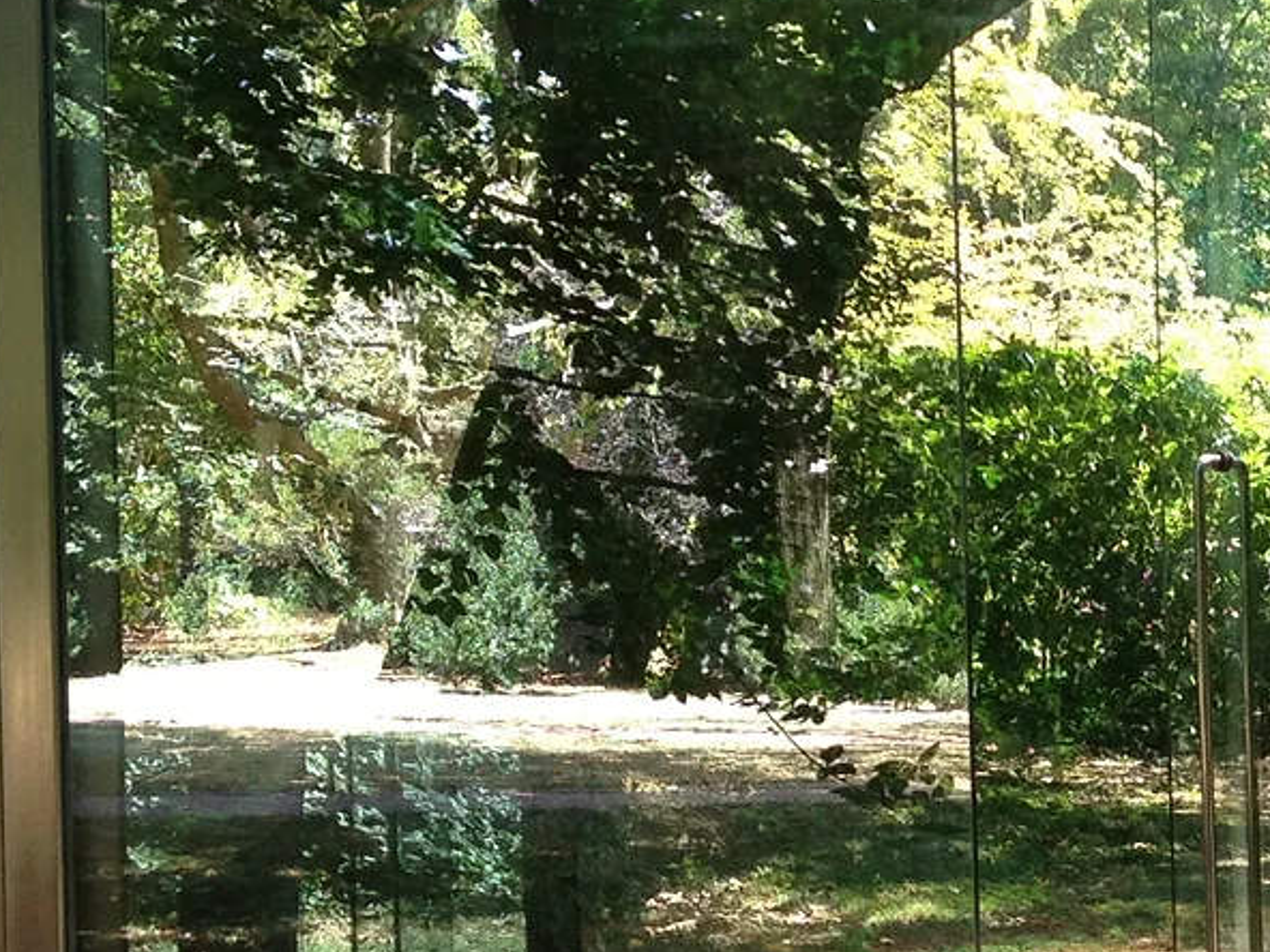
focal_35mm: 107
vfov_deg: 13.8
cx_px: 1394
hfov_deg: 17.7
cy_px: 534
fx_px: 3926
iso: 64
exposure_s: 1/120
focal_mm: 4.13
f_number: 2.4
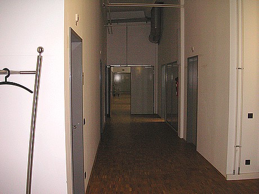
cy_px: 97
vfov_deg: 38.7
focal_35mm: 37
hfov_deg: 50.1
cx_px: 130
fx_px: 277
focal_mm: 6.1
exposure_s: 1/45
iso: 160
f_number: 2.8
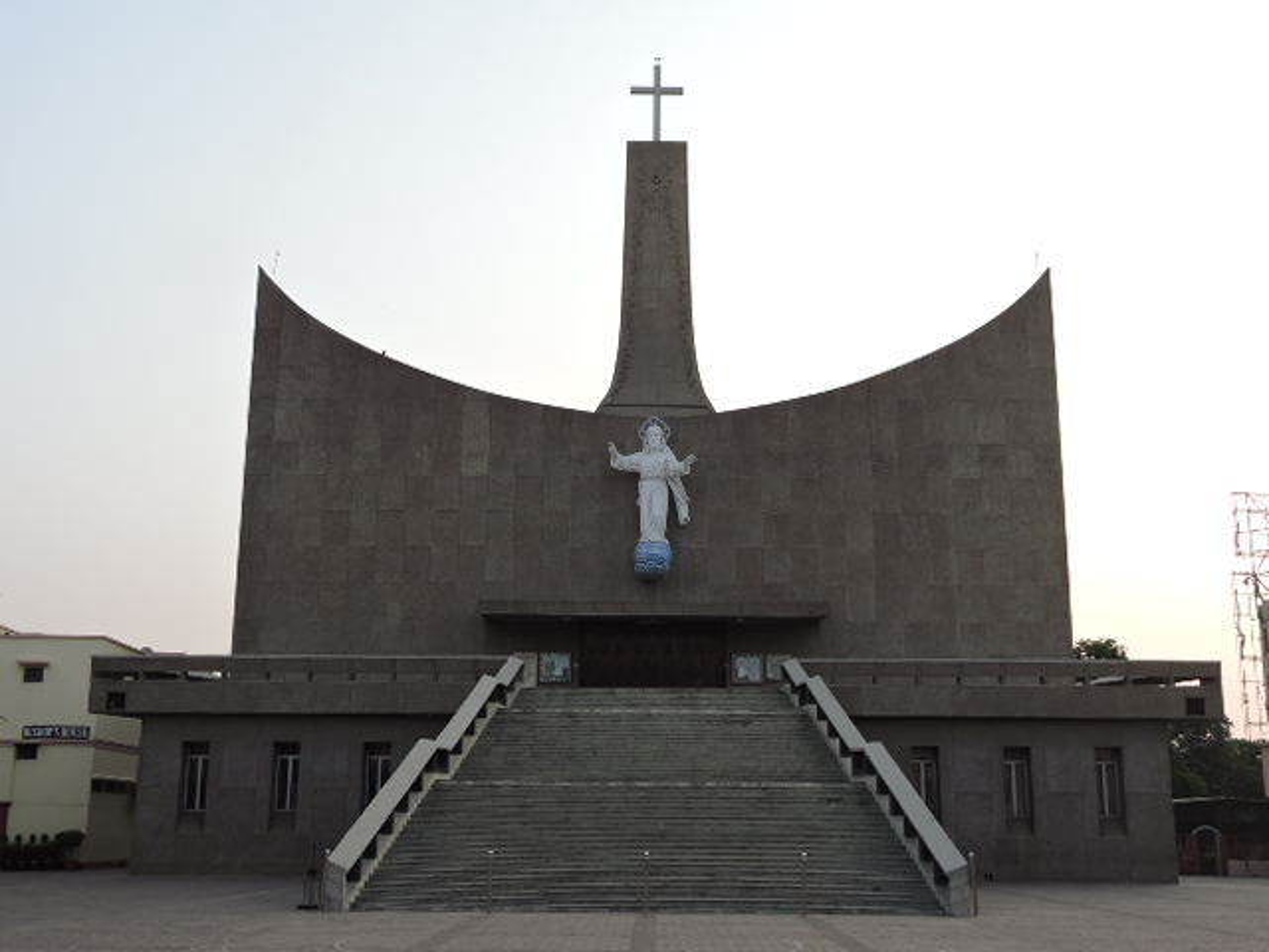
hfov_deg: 46.8
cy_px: 476
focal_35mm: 40
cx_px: 634
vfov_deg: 36.0
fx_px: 1466
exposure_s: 1/200
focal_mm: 7.2
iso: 100
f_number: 3.8
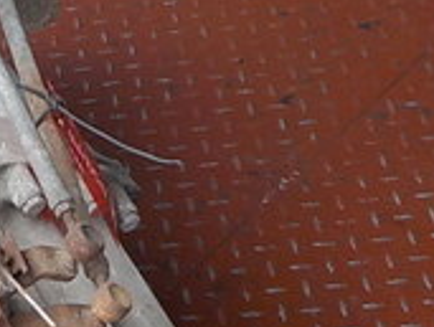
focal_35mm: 112
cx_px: -86
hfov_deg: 16.8
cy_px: 261
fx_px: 1407
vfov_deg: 13.2
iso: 125
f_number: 3.3
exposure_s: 1/50
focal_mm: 4.1
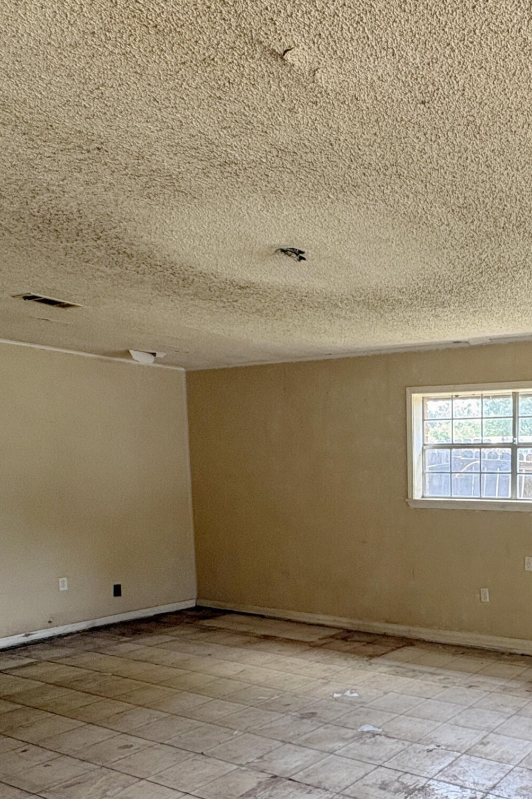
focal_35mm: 29
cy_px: 541
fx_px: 643
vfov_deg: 61.9
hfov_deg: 40.1
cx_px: 518
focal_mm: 2.22
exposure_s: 1/99
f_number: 2.2
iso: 160
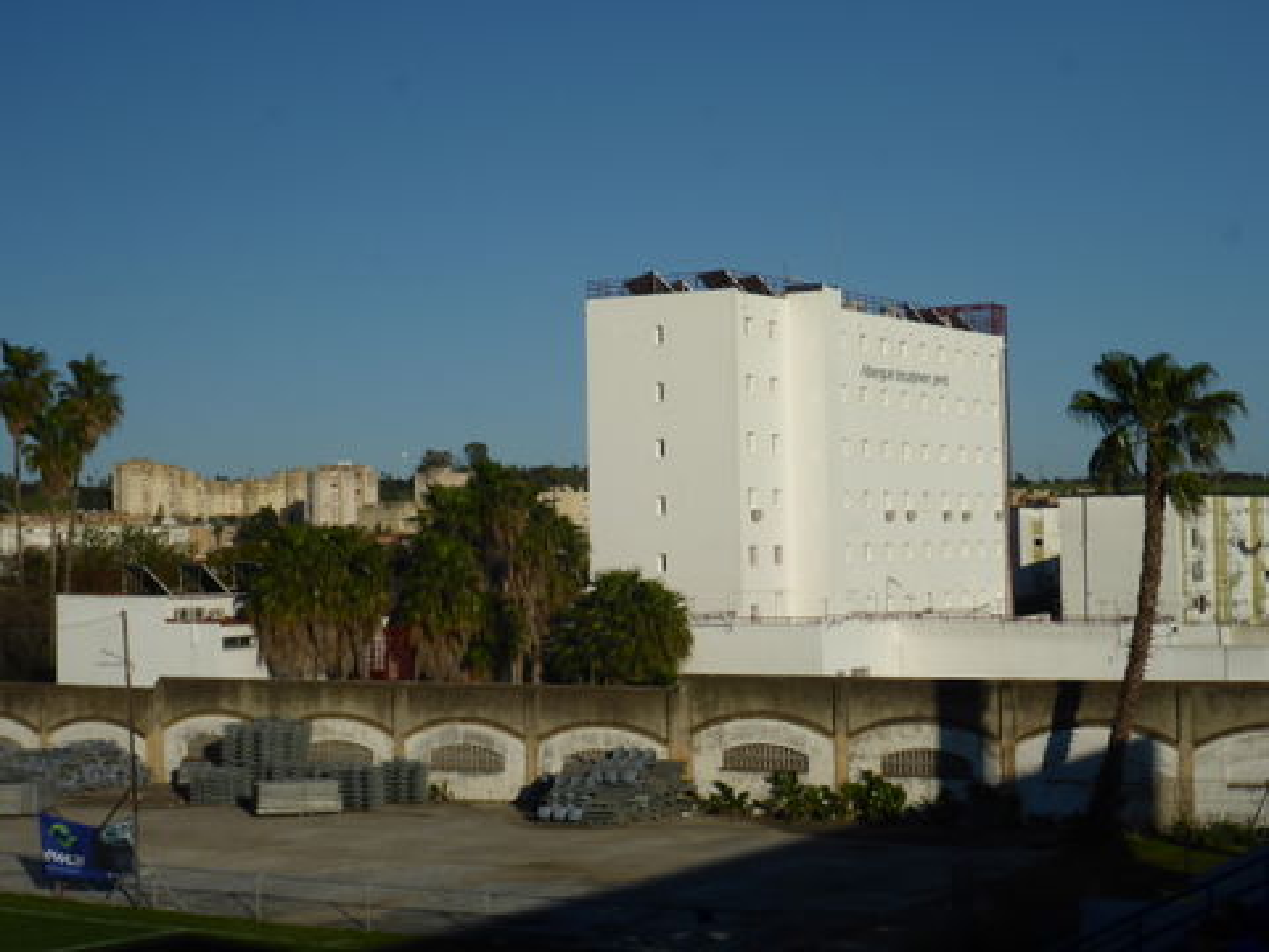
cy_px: 476
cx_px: 634
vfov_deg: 22.6
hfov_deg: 29.8
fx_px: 2383
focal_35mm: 65
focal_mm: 11
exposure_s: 1/1000
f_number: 5.2
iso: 100
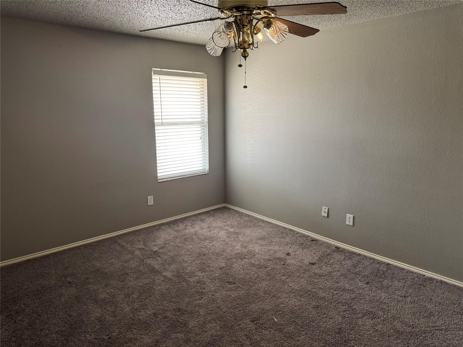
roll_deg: -0.1
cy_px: 174
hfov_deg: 71.6
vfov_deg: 56.8
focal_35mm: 24
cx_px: 232
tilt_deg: -12.6
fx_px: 321
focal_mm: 6.76
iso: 160
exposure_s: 1/60
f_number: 1.78
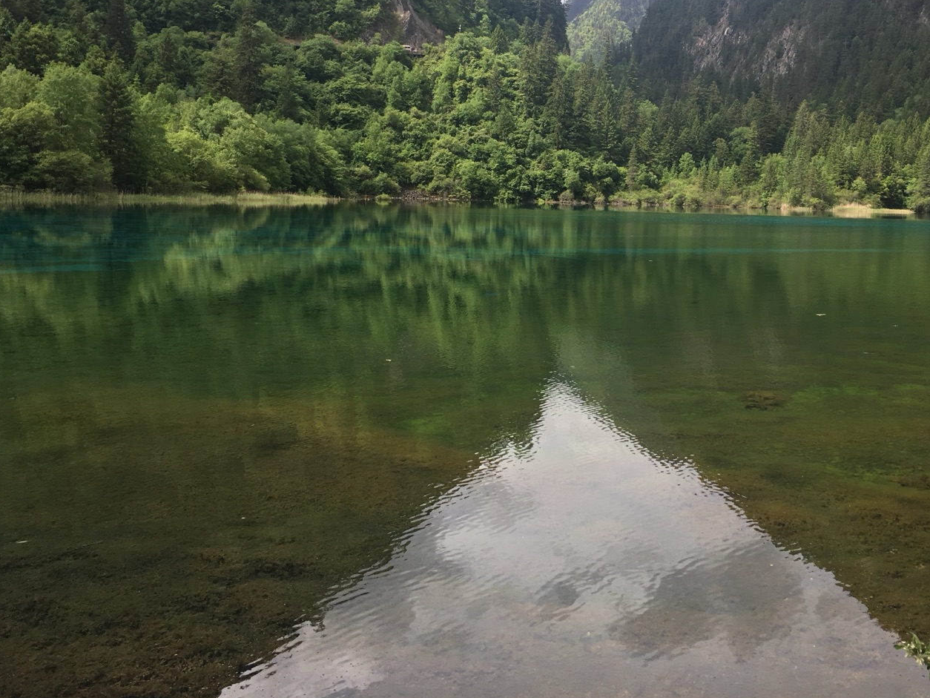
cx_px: 575
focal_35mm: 37
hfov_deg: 49.7
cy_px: 257
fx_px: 994
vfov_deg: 38.4
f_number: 2.2
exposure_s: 1/591
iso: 25
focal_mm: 4.15
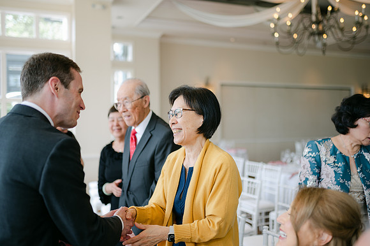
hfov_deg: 52.3
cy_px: 123
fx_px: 376
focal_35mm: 37
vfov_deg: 36.2
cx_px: 190
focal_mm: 35
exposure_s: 1/320
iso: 100
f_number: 1.4
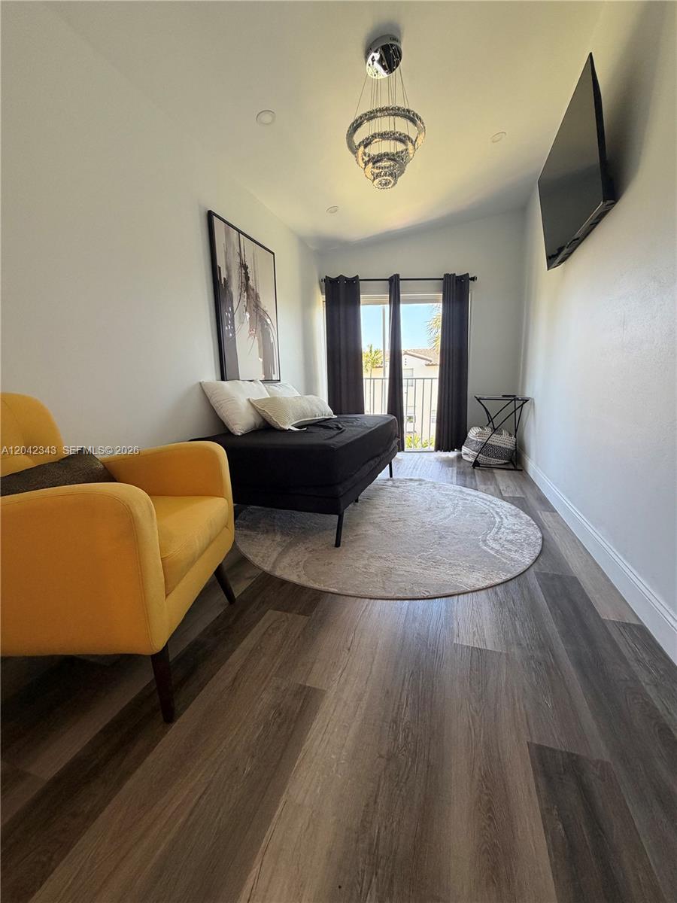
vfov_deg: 102.1
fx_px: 365
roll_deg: +1.2
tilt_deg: -9.3
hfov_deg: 85.7
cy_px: 452
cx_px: 338
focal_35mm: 14
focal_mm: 2.22
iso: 200
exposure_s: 1/121
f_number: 2.2
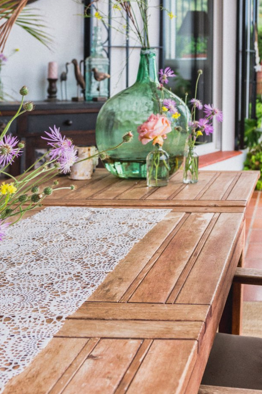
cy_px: 94
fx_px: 546
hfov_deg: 26.9
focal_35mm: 50
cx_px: 145
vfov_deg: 38.5
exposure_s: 1/1000
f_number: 4.5
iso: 800
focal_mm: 31
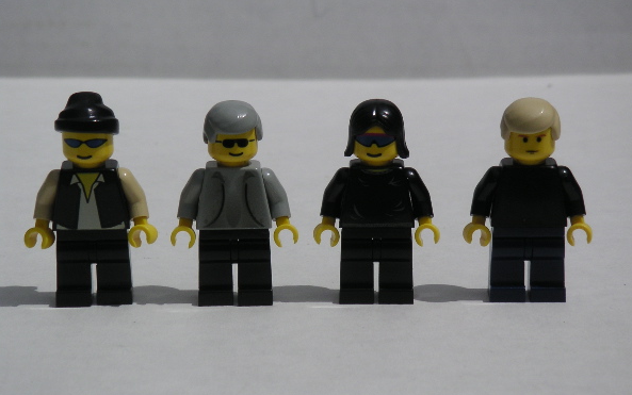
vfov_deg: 11.0
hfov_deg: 17.5
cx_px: 319
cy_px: 204
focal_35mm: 119
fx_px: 2050
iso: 50
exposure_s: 1/750
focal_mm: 17.1
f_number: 8
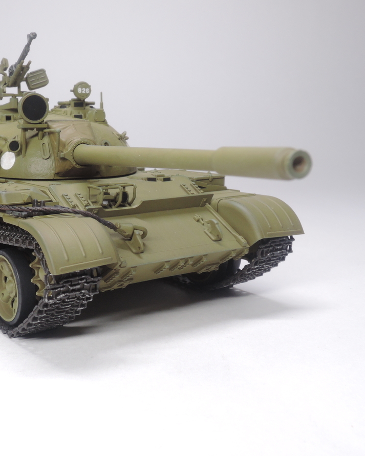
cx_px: 94
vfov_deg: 40.3
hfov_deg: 32.2
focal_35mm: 46
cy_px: 228
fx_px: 621
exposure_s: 1/50
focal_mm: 7.5
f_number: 8
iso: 220
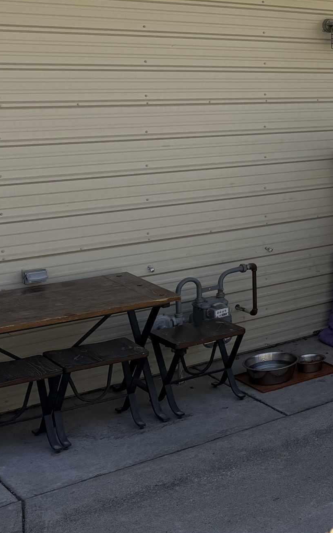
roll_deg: -0.3
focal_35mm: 60
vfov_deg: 33.2
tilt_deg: -2.3
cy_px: 119
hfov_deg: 17.8
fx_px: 872
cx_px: 579
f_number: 1.78
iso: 80
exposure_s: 1/1855
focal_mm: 6.76
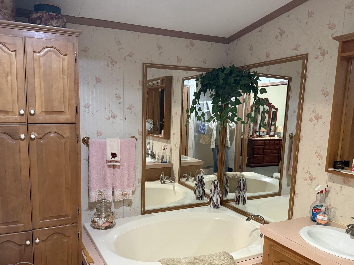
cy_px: 153
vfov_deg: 49.6
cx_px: 151
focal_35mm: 28
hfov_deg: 63.1
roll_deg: -1.8
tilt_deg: -8.1
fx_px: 286
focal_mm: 6.76
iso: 640
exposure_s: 1/60
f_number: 1.78
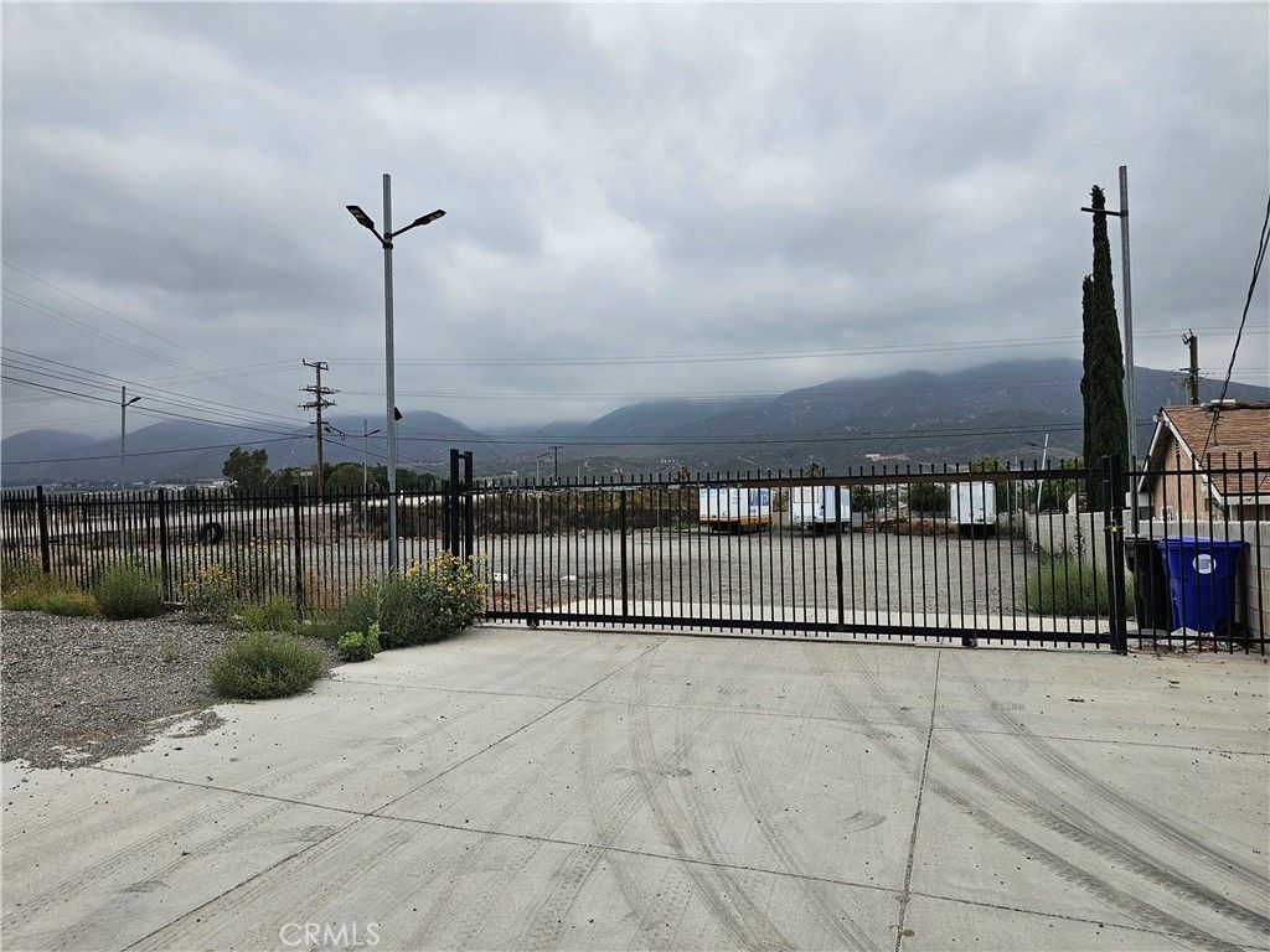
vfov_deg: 58.9
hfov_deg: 73.9
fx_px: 844
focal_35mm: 23
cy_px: 476
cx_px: 635
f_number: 1.7
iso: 10
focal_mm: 6.3
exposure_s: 1/845
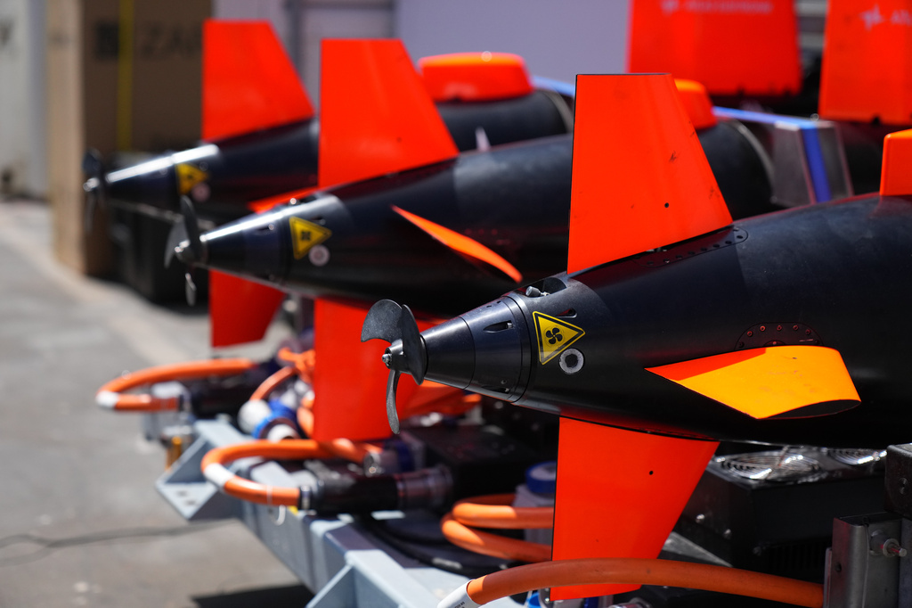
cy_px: 304
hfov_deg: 28.9
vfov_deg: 19.4
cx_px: 456
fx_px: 1773
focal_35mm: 70
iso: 1600
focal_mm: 70
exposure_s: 1/20000
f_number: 2.8
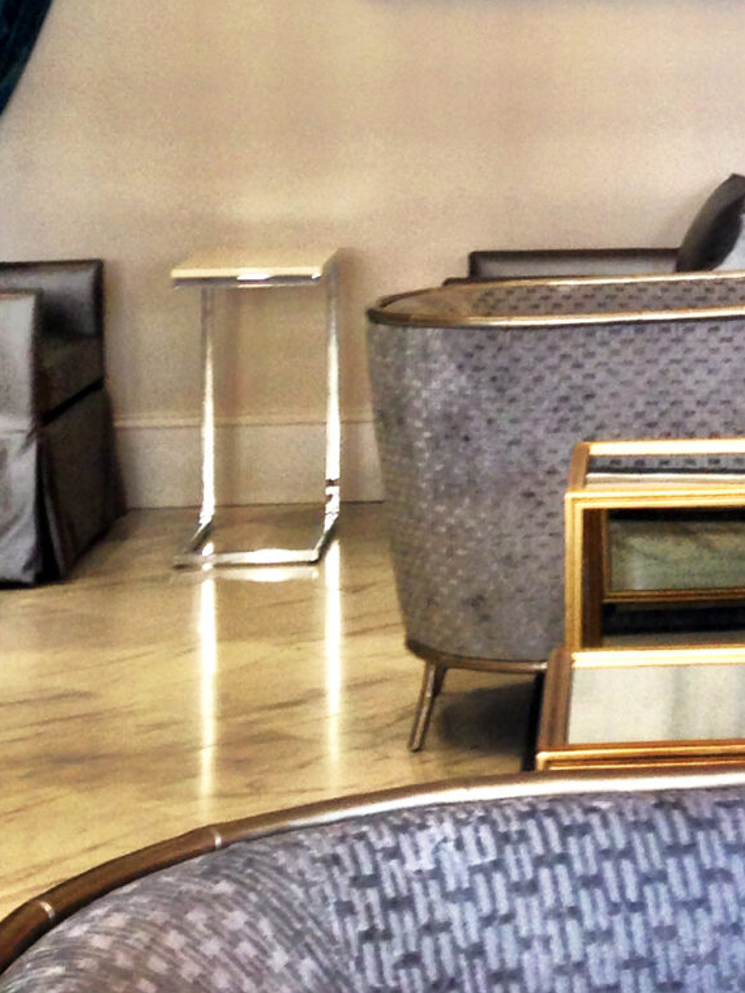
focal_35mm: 111
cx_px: 904
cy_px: -123
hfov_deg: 13.0
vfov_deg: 17.1
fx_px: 3184
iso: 64
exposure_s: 1/20
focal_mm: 4.12
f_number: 2.4
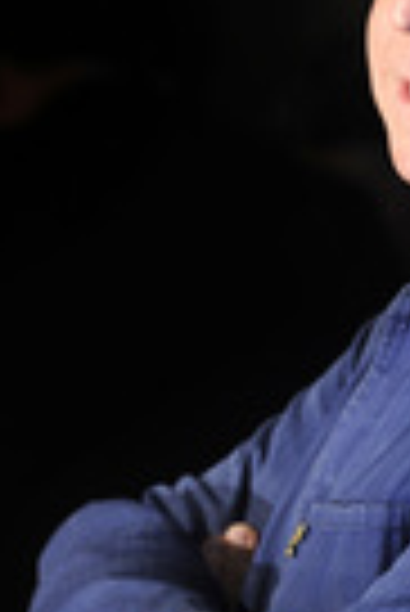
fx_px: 8162
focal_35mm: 479
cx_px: -52
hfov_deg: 2.9
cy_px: 310
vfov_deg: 4.3
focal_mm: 145
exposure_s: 1/320
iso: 200
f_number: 5
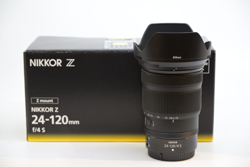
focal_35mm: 93
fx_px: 646
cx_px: 125
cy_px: 84
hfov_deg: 21.9
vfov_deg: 14.7
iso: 1600
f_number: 6.3
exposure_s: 1/250
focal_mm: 93
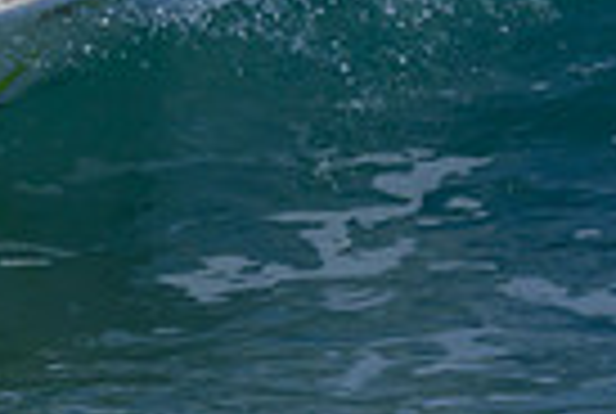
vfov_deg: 0.3
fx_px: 79585
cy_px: -488
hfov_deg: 0.4
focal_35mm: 4641
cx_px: -758
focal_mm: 800
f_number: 6.3
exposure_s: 1/2000
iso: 400
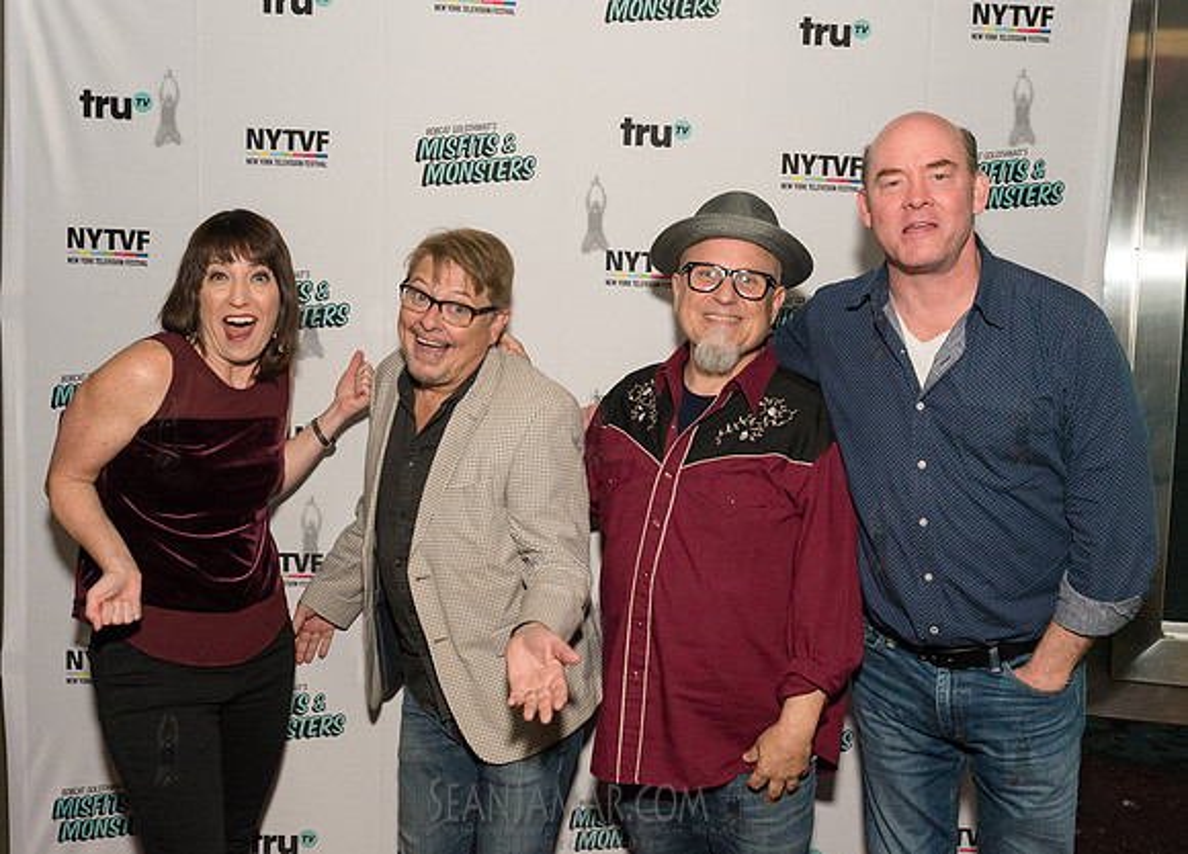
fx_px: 1204
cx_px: 611
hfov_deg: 52.5
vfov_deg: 39.0
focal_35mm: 36
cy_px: 469
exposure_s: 1/640
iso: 3200
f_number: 4
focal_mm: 26
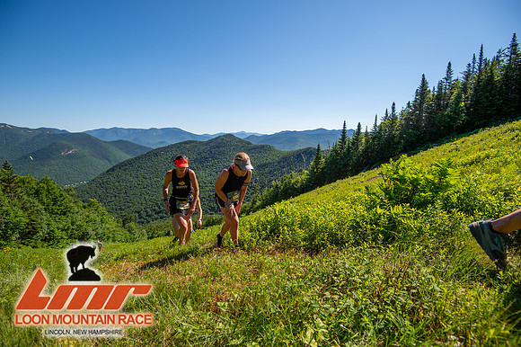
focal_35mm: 16
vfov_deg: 73.7
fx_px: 231
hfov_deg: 96.8
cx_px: 260
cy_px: 174
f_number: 5
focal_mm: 16
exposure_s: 1/640
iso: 100
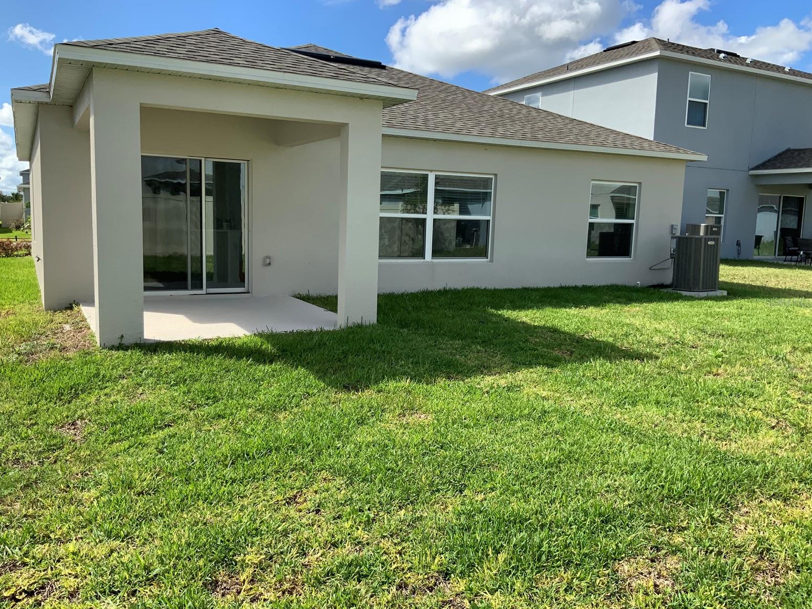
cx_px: 394
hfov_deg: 60.0
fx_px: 704
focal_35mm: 30
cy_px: 302
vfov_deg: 46.8
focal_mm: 3
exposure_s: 1/1279
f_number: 1.8
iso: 16
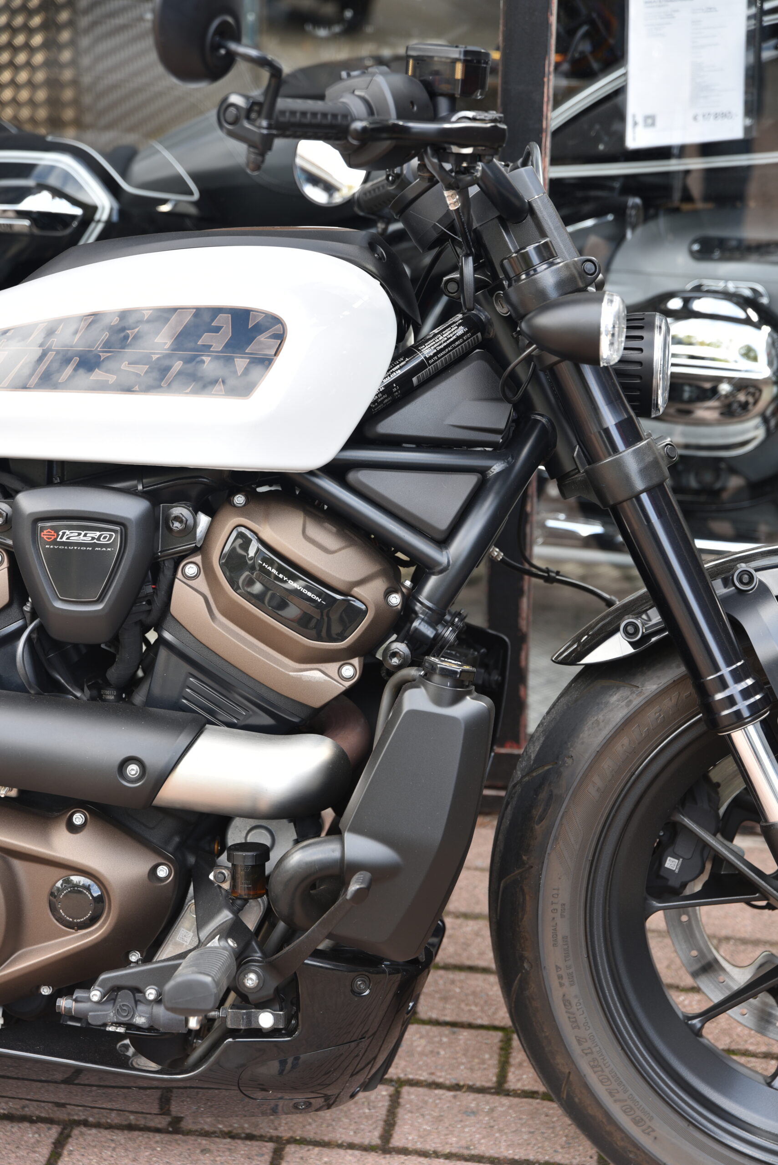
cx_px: 389
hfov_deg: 19.5
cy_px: 582
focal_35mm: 70
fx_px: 2267
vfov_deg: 28.8
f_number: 4
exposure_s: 1/60
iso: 100
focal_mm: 70
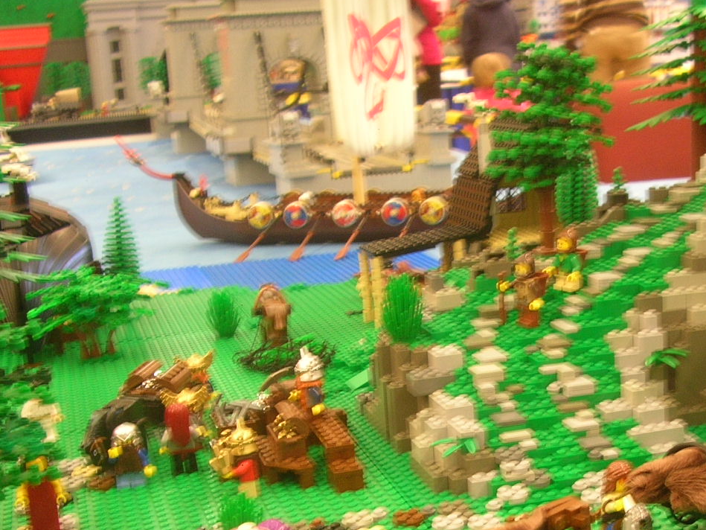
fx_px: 1203
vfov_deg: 24.4
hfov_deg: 32.1
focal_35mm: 59
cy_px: 432
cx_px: 524
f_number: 2.8
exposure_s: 1/5.6
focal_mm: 5.8
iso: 68
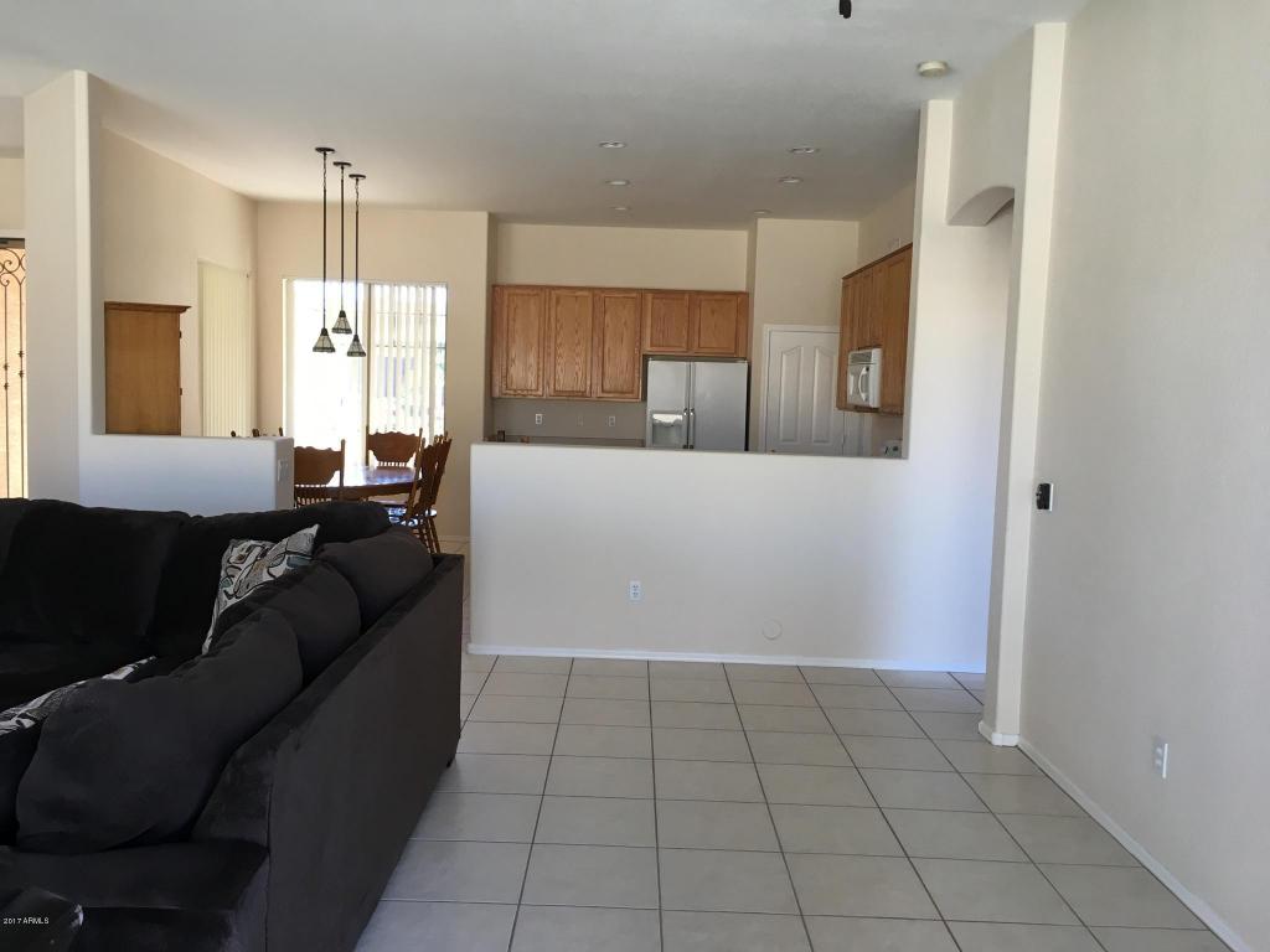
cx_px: 635
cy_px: 476
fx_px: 1064
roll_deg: -0.8
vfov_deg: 48.2
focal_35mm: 29
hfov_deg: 61.7
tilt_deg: -4.9
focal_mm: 4.15
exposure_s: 1/30
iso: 25
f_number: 2.2
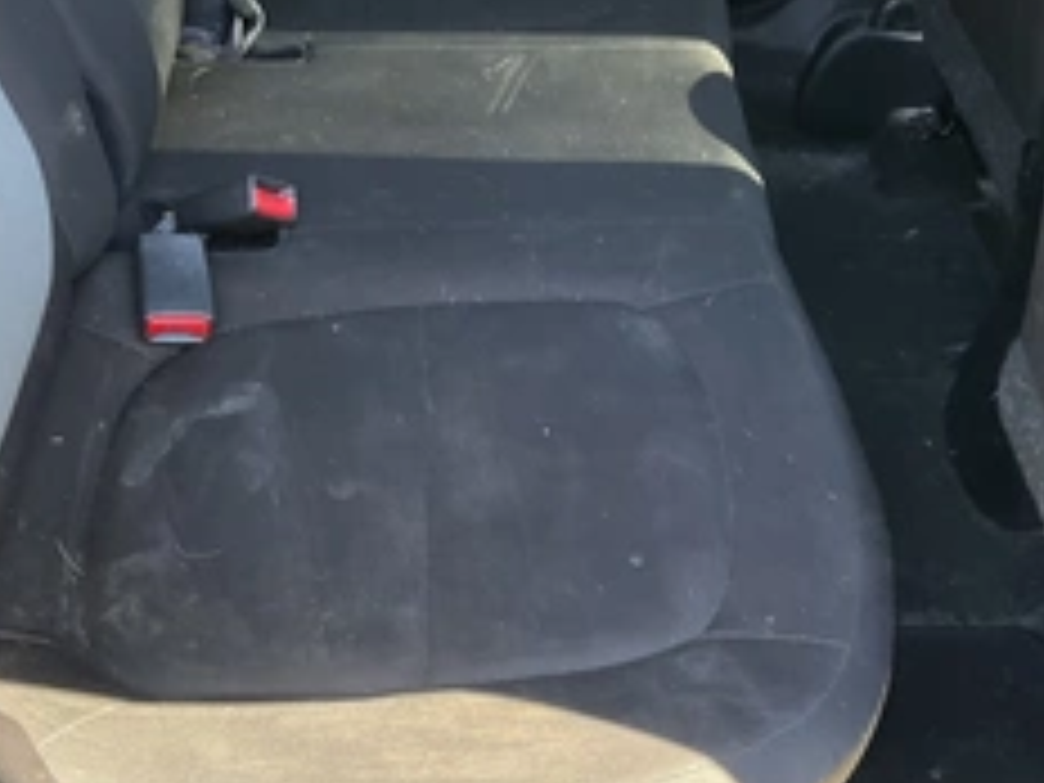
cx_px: 580
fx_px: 1508
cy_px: 477
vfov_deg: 29.0
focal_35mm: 50
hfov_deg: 38.1
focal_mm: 3
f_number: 1.8
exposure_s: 1/84
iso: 64
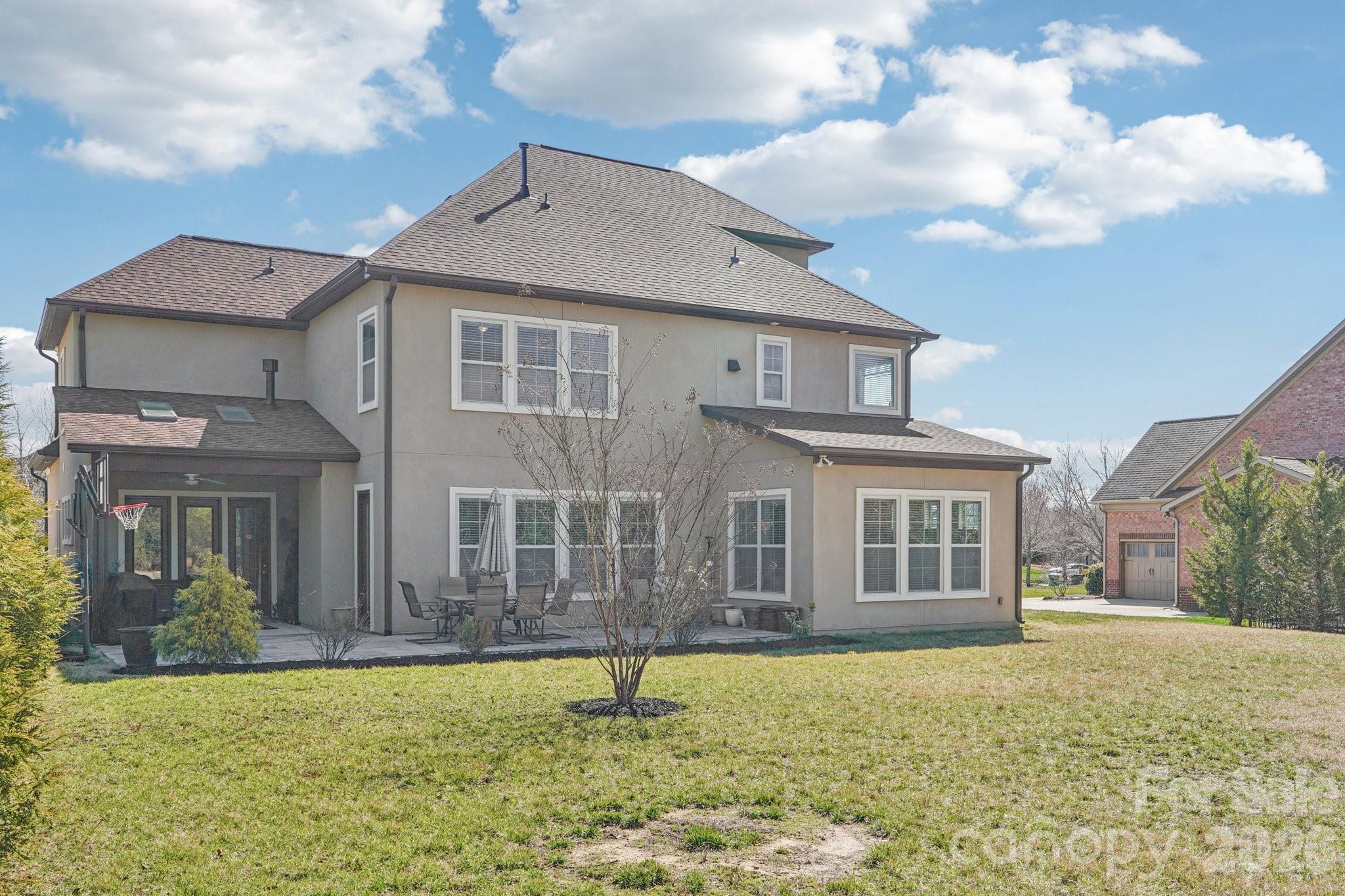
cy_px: 448
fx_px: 1121
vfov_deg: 43.6
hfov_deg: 61.9
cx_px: 672
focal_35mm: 30
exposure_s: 1/60
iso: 100
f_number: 8
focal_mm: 20
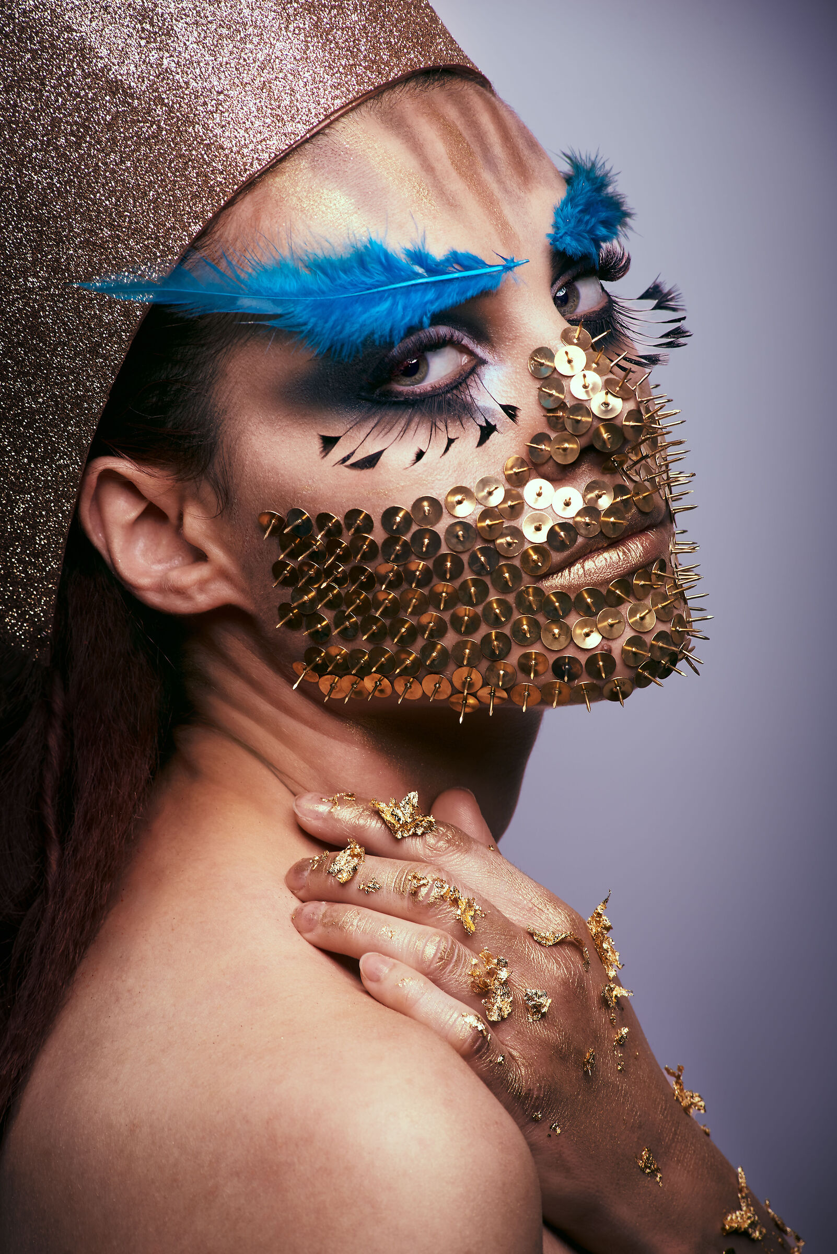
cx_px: 418
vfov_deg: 11.1
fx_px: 6446
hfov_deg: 7.4
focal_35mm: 185
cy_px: 627
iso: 100
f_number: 13
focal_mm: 185
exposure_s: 1/160
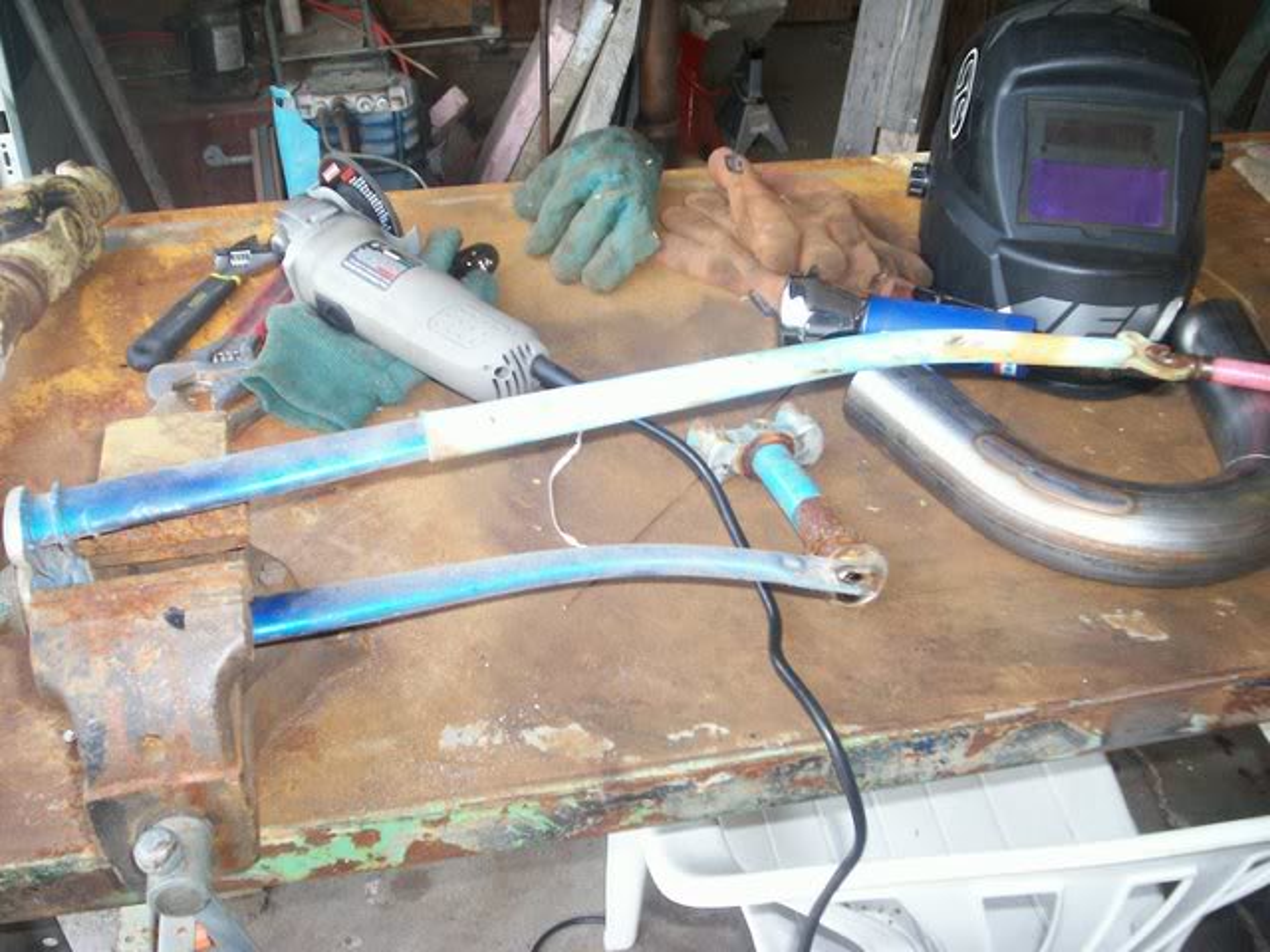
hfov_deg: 51.4
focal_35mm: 36
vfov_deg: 39.7
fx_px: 1321
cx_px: 635
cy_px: 476
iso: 140
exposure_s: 1/64
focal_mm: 5.9
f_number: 4.5
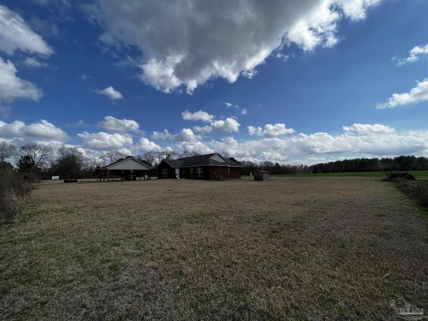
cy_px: 160
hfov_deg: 106.2
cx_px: 214
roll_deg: +2.0
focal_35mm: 13
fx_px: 161
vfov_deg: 89.9
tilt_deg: +5.3
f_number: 1.8
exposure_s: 1/2660
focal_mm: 1.57
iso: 32
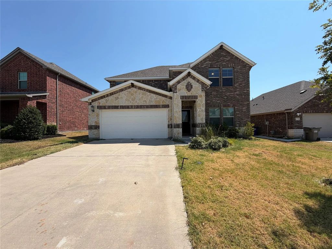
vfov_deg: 85.7
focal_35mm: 14
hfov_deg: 102.1
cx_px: 166
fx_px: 134
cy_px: 124
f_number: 2.2
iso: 20
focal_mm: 2.22
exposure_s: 1/1033
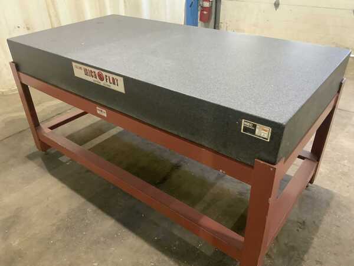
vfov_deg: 48.2
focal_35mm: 29
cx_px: 177
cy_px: 133
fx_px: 297
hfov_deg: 61.7
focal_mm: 3
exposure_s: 1/40
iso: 250
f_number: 1.8
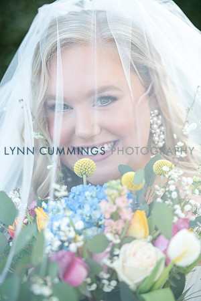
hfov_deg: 7.8
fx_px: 1466
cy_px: 150
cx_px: 100
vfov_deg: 11.7
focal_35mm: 175
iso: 640
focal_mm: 175
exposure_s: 1/1250
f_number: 3.5
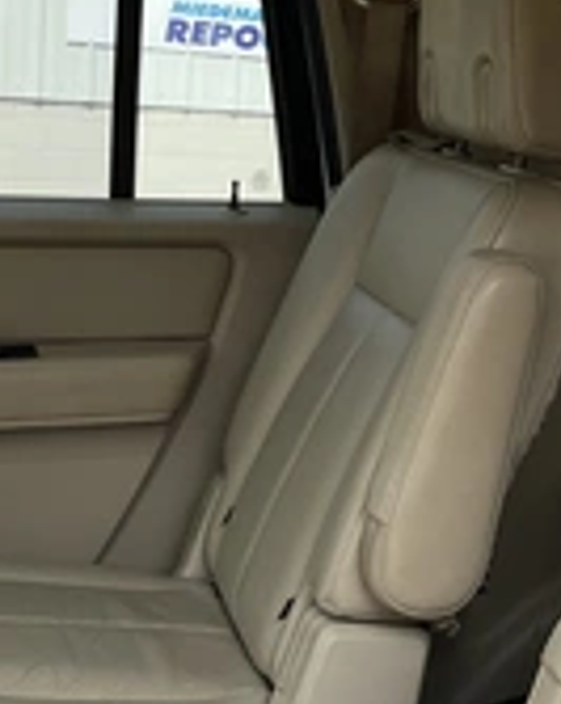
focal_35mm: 68
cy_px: 202
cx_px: 658
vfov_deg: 27.7
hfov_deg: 21.0
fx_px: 1415
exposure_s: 1/450
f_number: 1.8
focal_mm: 3
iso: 25
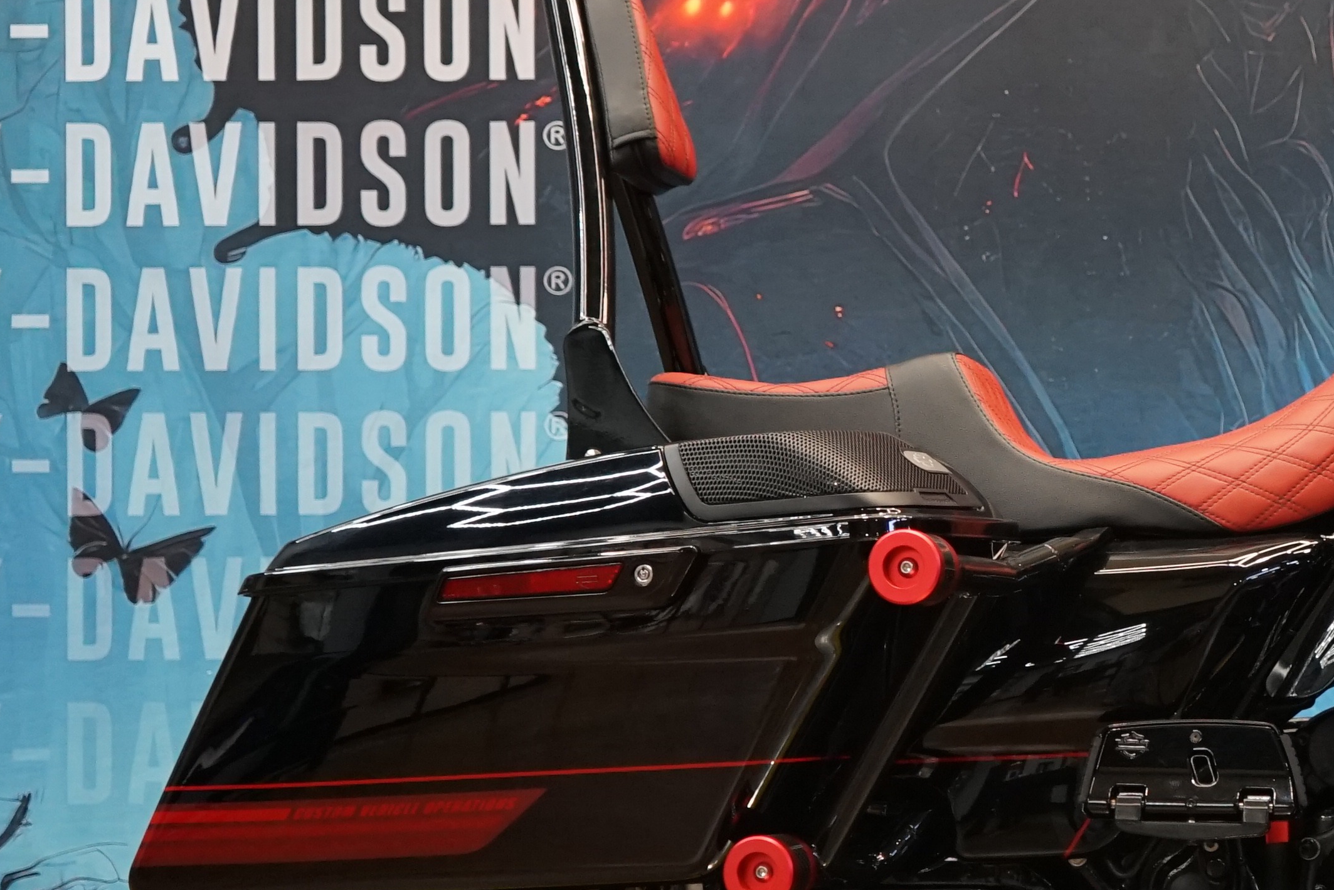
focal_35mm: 79
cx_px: 1463
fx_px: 2927
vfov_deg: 17.3
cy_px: 544
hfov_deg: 24.0
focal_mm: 28
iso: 1250
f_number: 4
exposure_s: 1/160
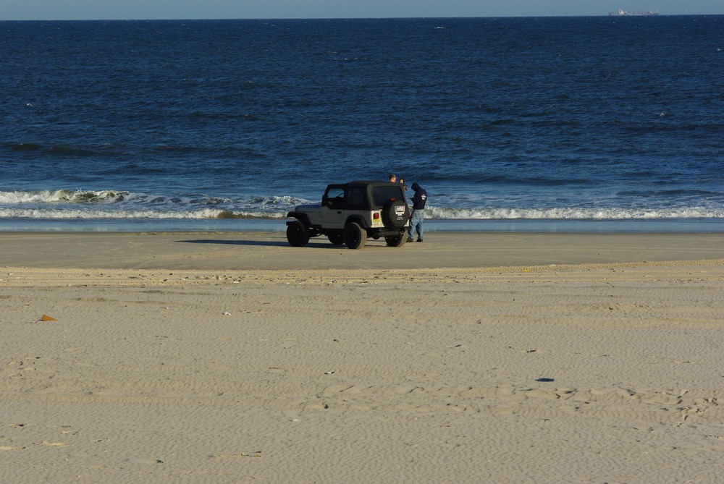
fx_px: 3322
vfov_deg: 8.3
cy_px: 242
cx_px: 362
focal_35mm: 165
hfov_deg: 12.4
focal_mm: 110
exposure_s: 1/750
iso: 400
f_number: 11
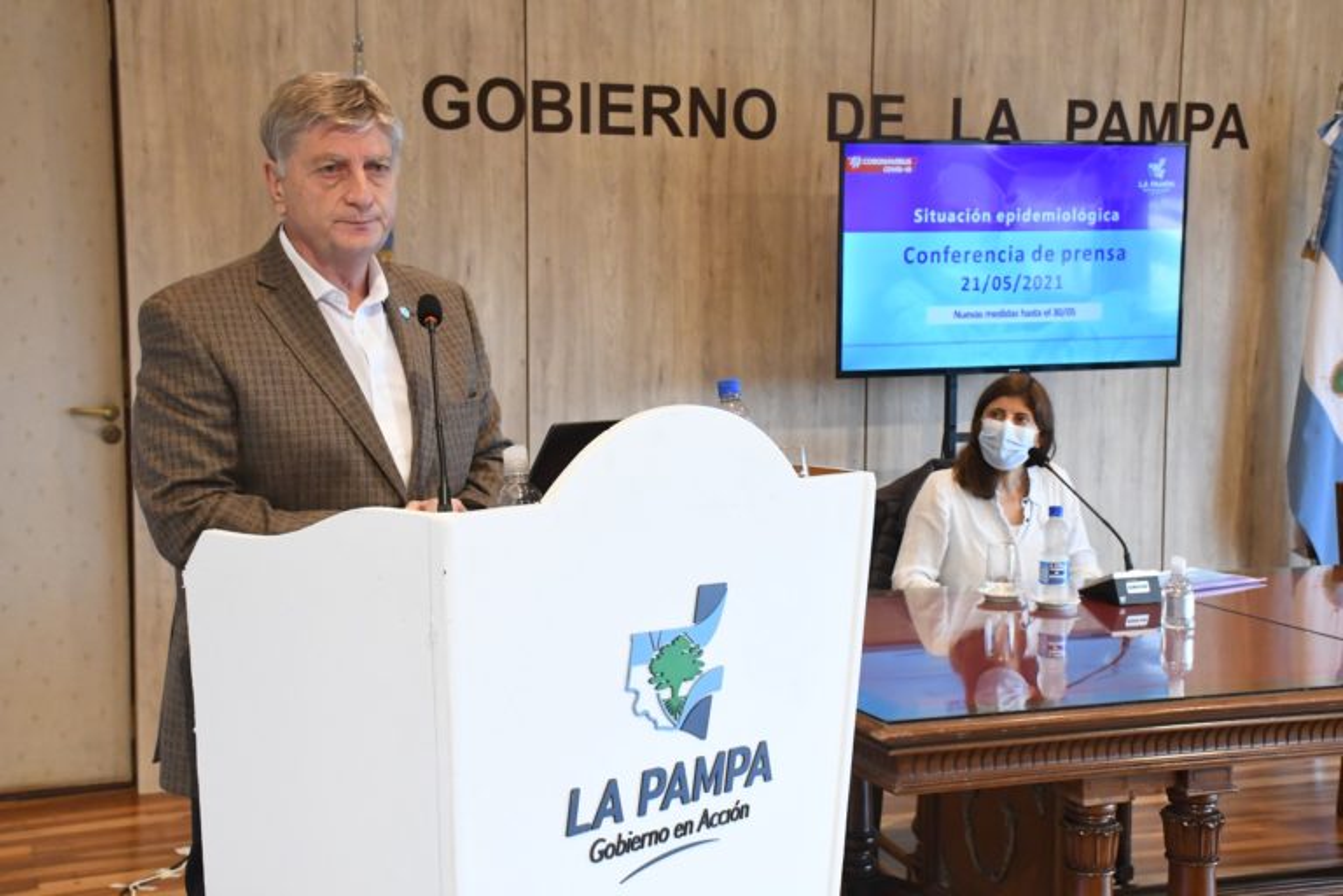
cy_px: 448
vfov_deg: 26.5
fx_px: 1902
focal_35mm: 51
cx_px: 672
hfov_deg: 38.9
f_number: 8
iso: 6400
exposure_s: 1/200
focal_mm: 34
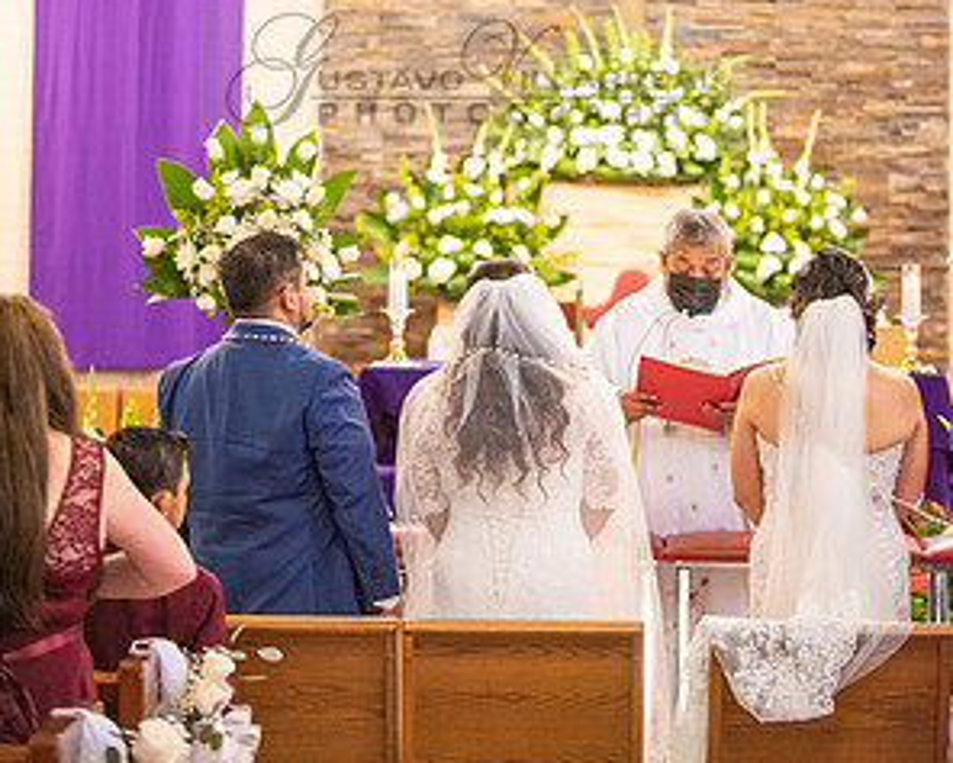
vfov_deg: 13.1
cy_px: 71
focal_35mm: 117
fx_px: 3301
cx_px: 473
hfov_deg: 16.4
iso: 2000
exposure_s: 1/160
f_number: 2.8
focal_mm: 82
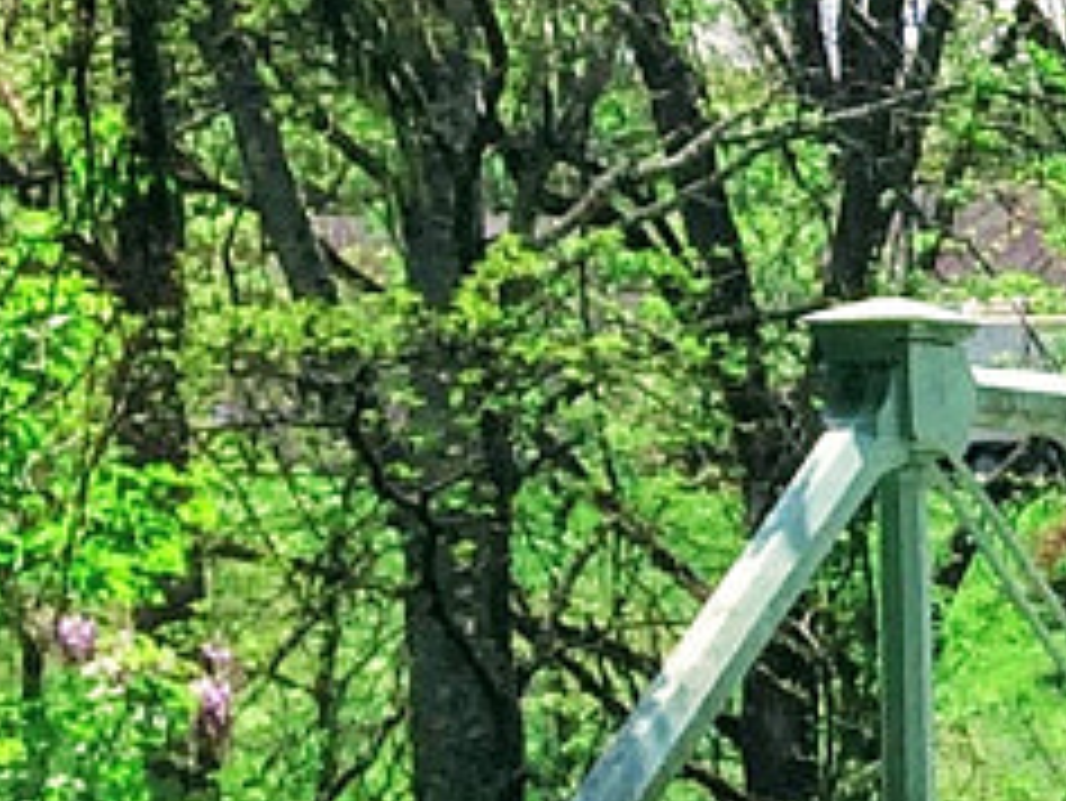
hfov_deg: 8.3
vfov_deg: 7.5
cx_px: 3373
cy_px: 873
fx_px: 6039
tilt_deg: -1.3
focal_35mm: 196
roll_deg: +0.3
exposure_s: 1/1199
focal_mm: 4.15
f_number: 2.2
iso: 32
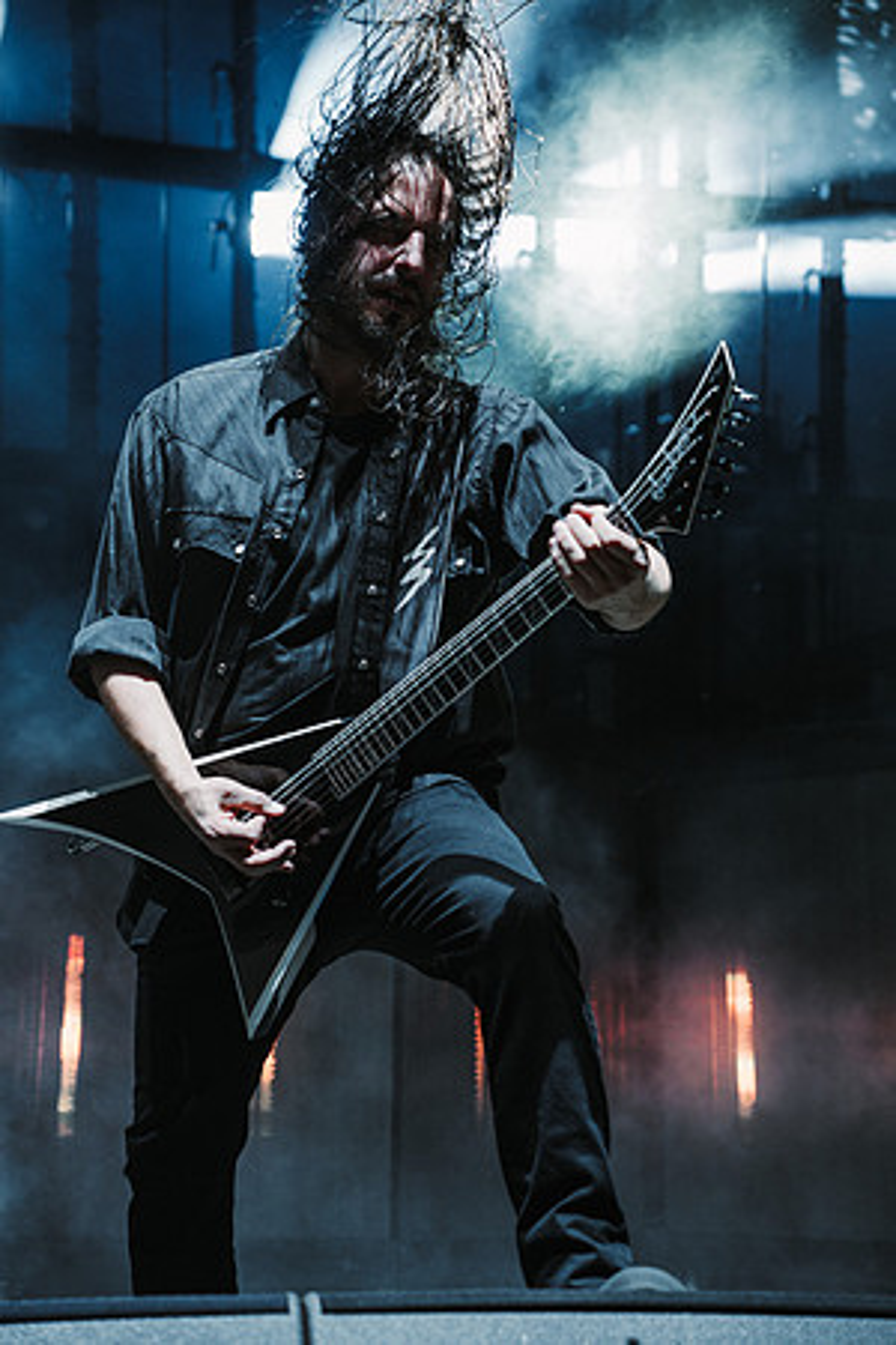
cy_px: 672
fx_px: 2576
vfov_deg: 29.2
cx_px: 448
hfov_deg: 19.7
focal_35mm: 69
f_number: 4
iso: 1600
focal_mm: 69
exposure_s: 1/200
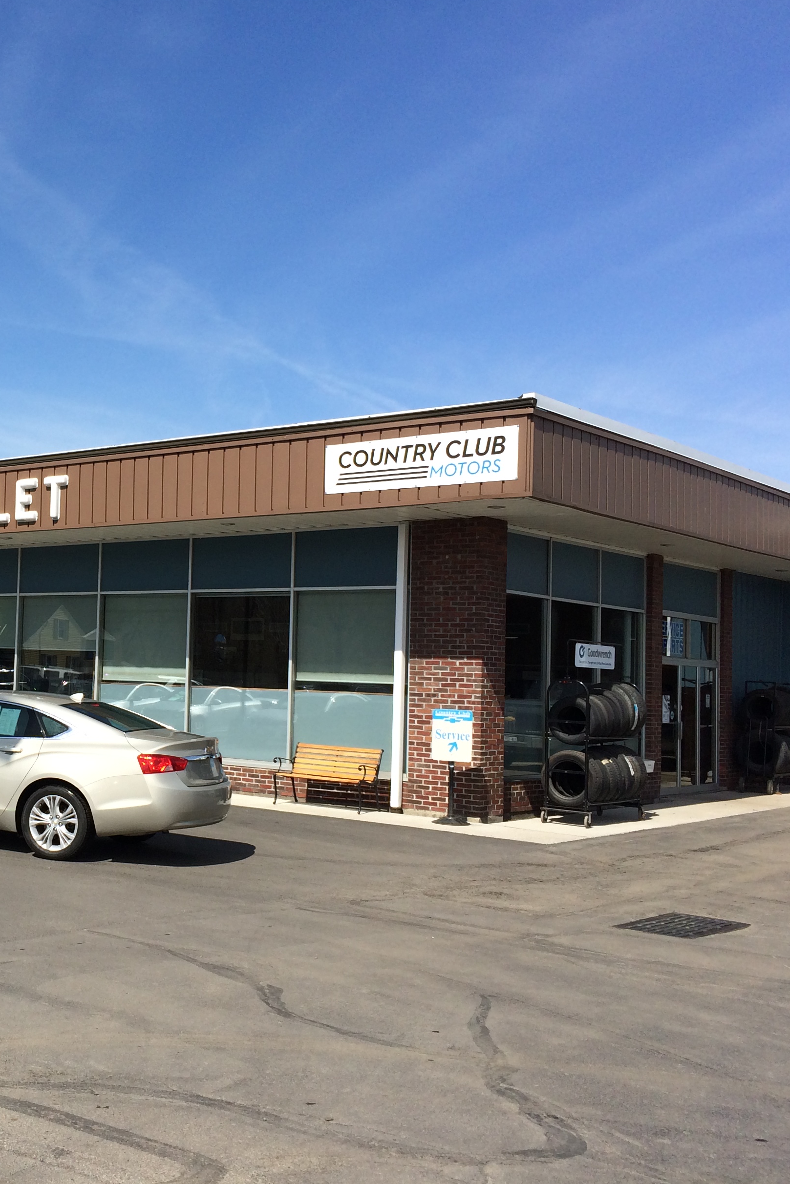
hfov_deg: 30.2
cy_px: 591
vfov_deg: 46.4
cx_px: 44
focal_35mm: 42
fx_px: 1382
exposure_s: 1/2415
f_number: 2.2
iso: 32
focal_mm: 4.12
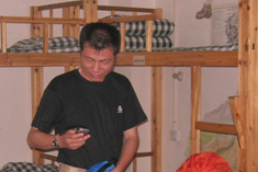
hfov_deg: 20.2
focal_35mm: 101
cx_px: 119
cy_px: 169
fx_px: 724
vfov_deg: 13.4
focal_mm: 7.8
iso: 86
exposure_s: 1/60.1
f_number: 2.8
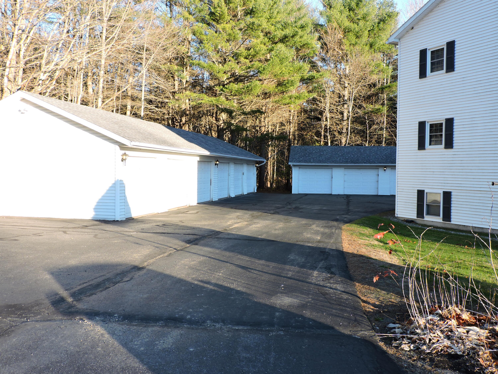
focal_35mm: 33
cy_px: 187
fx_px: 475
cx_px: 249
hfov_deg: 55.4
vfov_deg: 42.9
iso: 100
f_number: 3.2
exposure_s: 1/160
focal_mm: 5.9
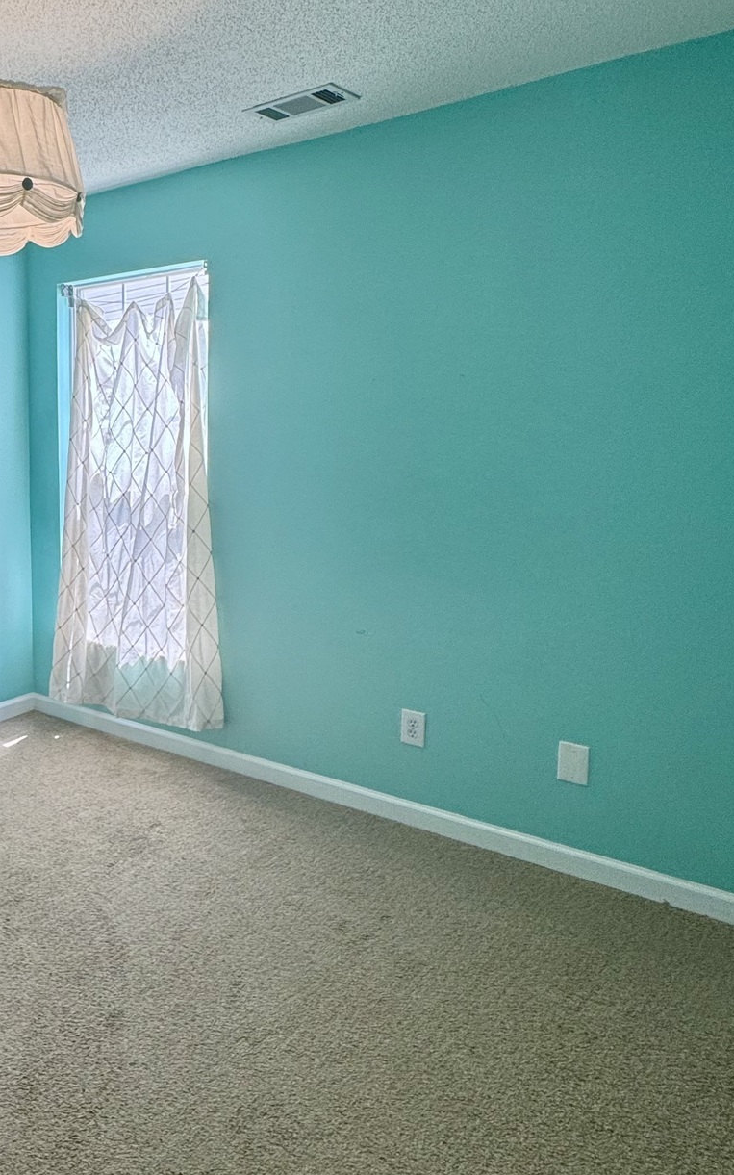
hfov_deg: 38.5
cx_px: -32
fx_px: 896
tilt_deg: -5.4
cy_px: 507
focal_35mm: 28
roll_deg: +2.5
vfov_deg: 66.2
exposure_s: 1/120
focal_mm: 2.22
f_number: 2.2
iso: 64
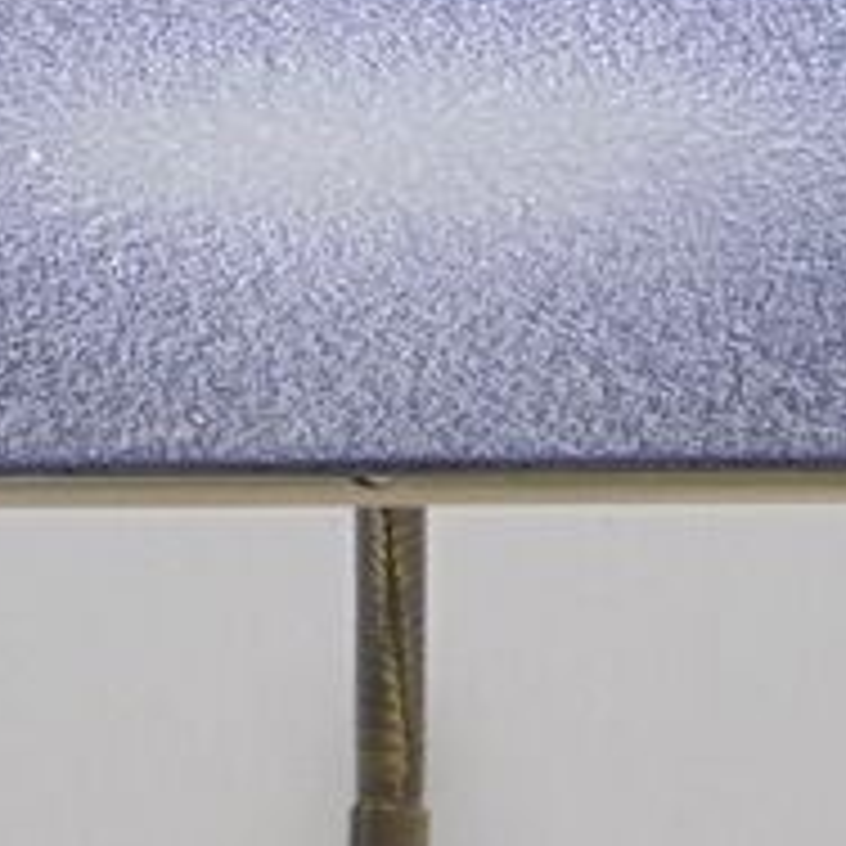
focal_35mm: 182
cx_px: 367
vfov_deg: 9.4
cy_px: 1233
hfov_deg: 9.6
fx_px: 5032
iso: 100
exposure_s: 1/60
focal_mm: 7.8
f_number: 4.5
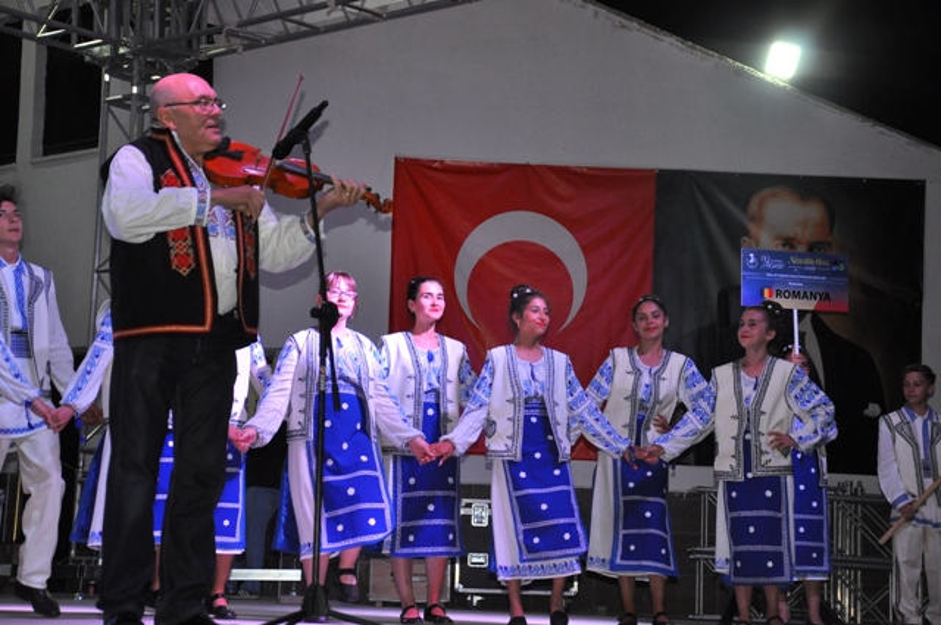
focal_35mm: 78
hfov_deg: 26.0
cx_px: 470
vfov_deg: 17.4
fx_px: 2036
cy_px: 312
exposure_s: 1/200
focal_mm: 52
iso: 800
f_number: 5
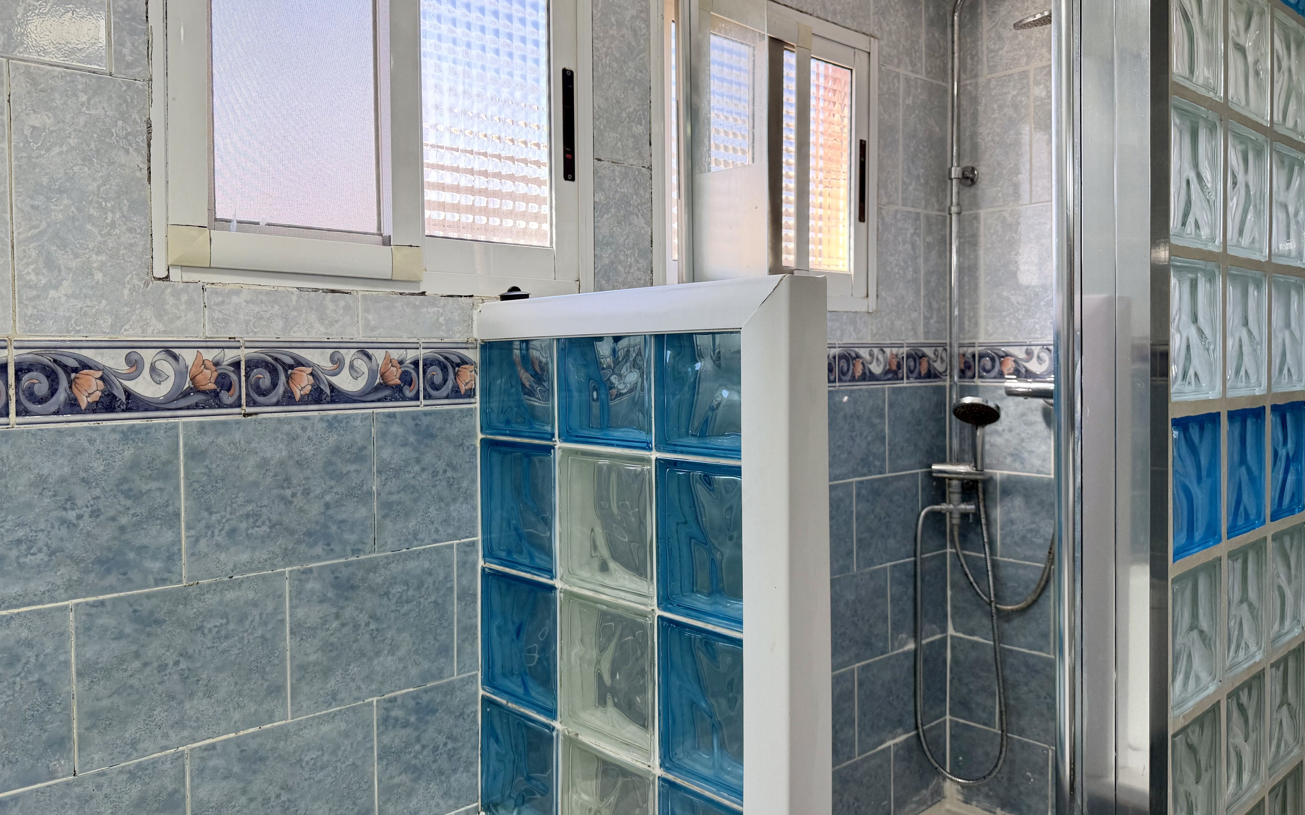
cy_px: 384
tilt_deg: -1.9
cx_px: 626
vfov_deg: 46.0
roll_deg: +0.8
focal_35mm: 27
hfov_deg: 68.4
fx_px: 960
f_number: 1.78
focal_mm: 6.76
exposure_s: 1/257
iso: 80
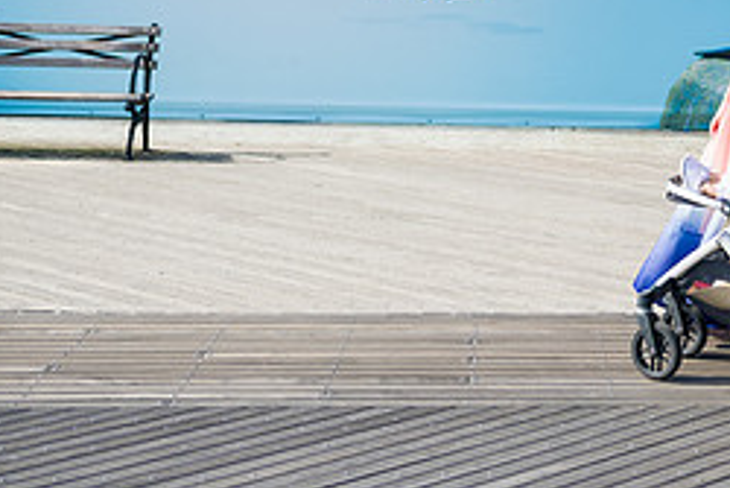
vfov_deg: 15.3
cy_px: 7
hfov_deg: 22.2
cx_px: 736
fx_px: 1785
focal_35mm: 88
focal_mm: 38
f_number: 5
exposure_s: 1/2000
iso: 200
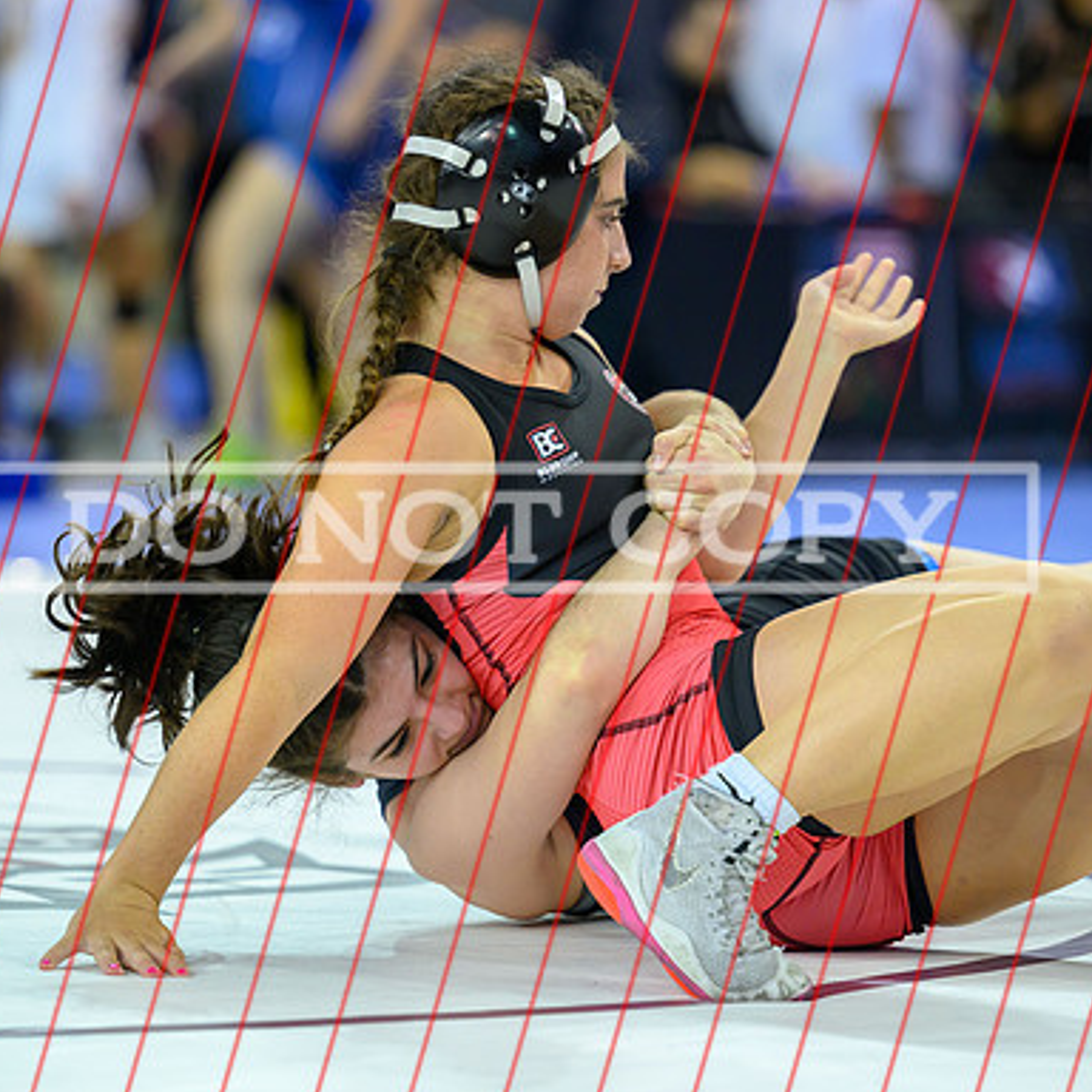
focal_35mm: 217
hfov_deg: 8.1
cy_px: 590
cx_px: 380
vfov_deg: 8.1
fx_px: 7745
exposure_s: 1/800
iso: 1600
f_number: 2.8
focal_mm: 145
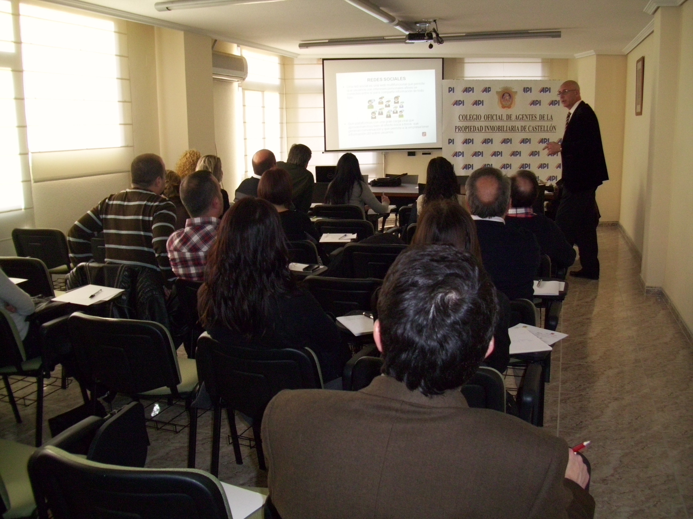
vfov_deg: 44.2
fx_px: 641
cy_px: 260
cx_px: 346
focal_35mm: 32
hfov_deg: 56.8
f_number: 2.9
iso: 160
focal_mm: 5.7
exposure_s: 1/40
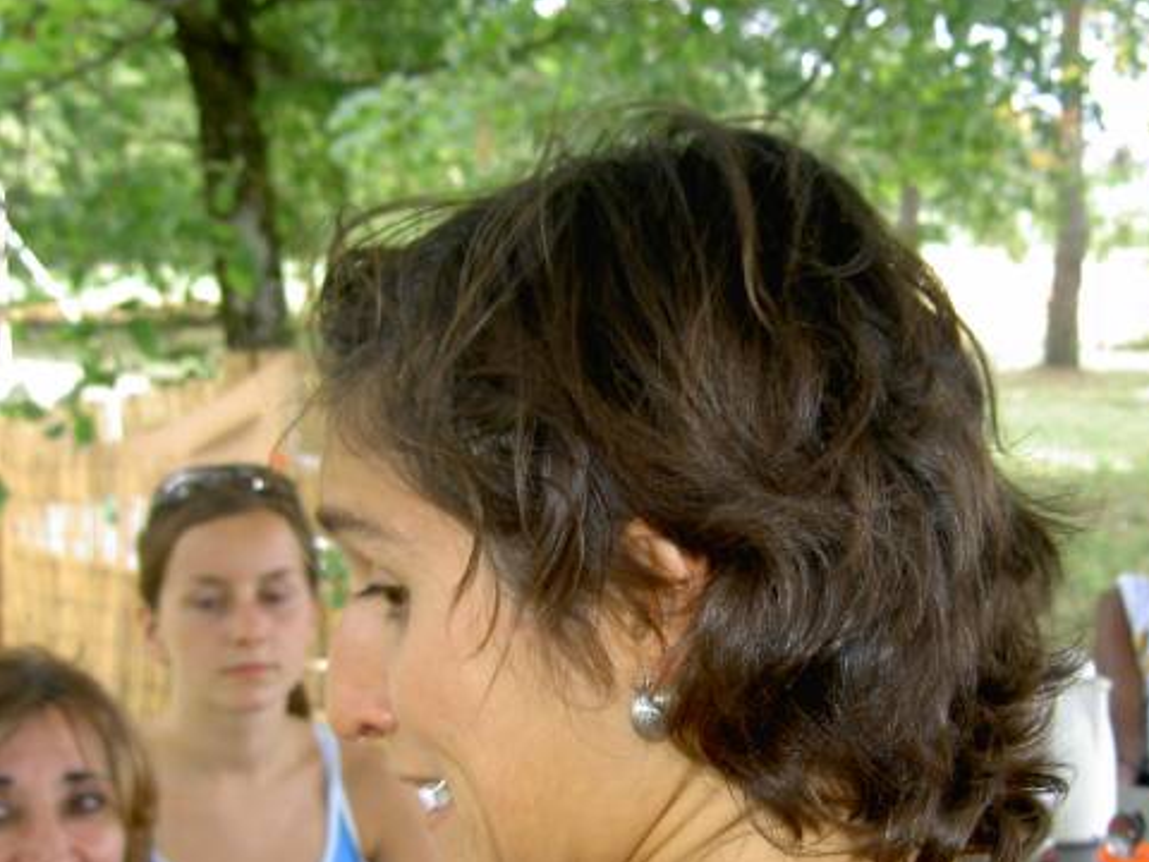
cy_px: 599
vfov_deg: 22.5
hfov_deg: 29.8
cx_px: 649
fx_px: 2158
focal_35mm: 65
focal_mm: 8
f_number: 2.8
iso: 100
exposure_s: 1/60
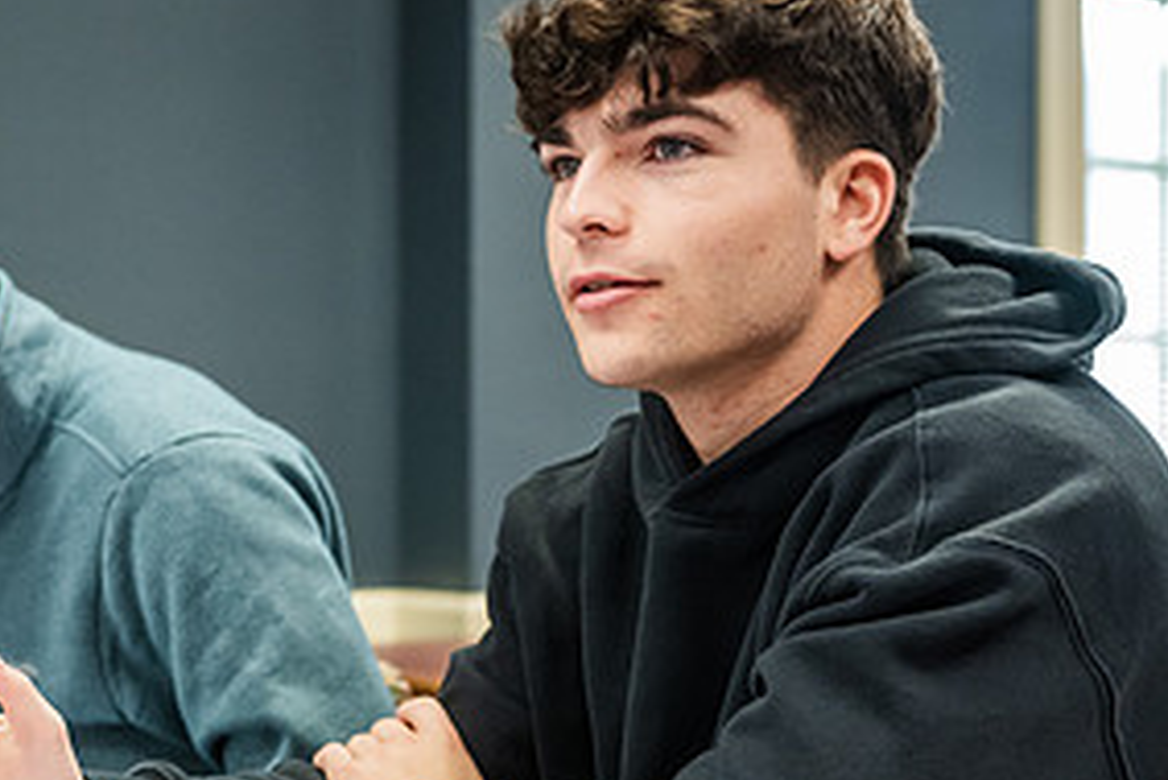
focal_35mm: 78
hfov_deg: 25.8
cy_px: 419
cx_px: 359
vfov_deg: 17.5
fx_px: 2532
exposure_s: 1/200
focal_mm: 38
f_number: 2.8
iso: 2000
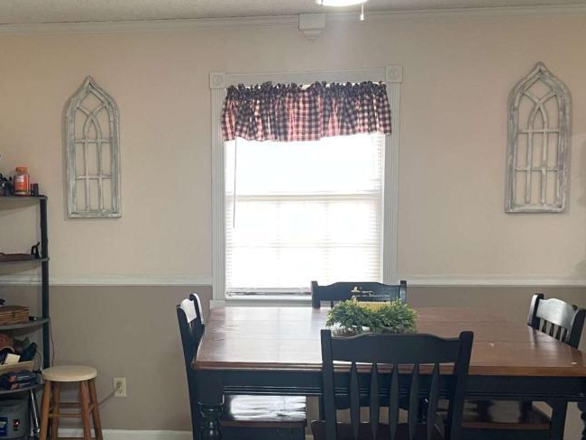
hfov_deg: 39.1
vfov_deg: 30.2
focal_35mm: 48
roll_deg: +0.8
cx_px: 189
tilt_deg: -3.7
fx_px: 813
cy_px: 270
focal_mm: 4.2
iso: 200
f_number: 1.6
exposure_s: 1/60
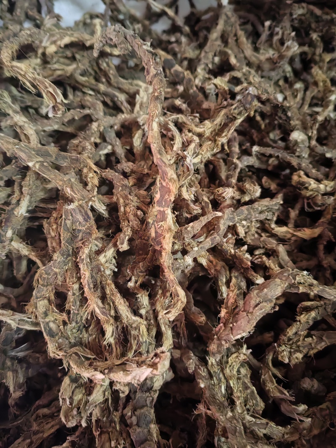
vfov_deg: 65.3
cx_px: 168
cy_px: 224
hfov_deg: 51.3
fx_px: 350
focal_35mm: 27
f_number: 1.9
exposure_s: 1/16.7
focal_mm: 5.52
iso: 2000
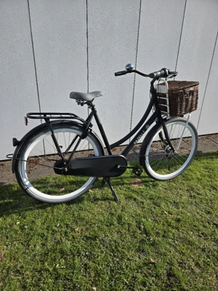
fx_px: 193
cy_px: 146
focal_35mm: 23
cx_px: 109
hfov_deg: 58.9
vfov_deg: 73.9
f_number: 1.8
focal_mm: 5.4
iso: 50
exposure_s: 1/3333
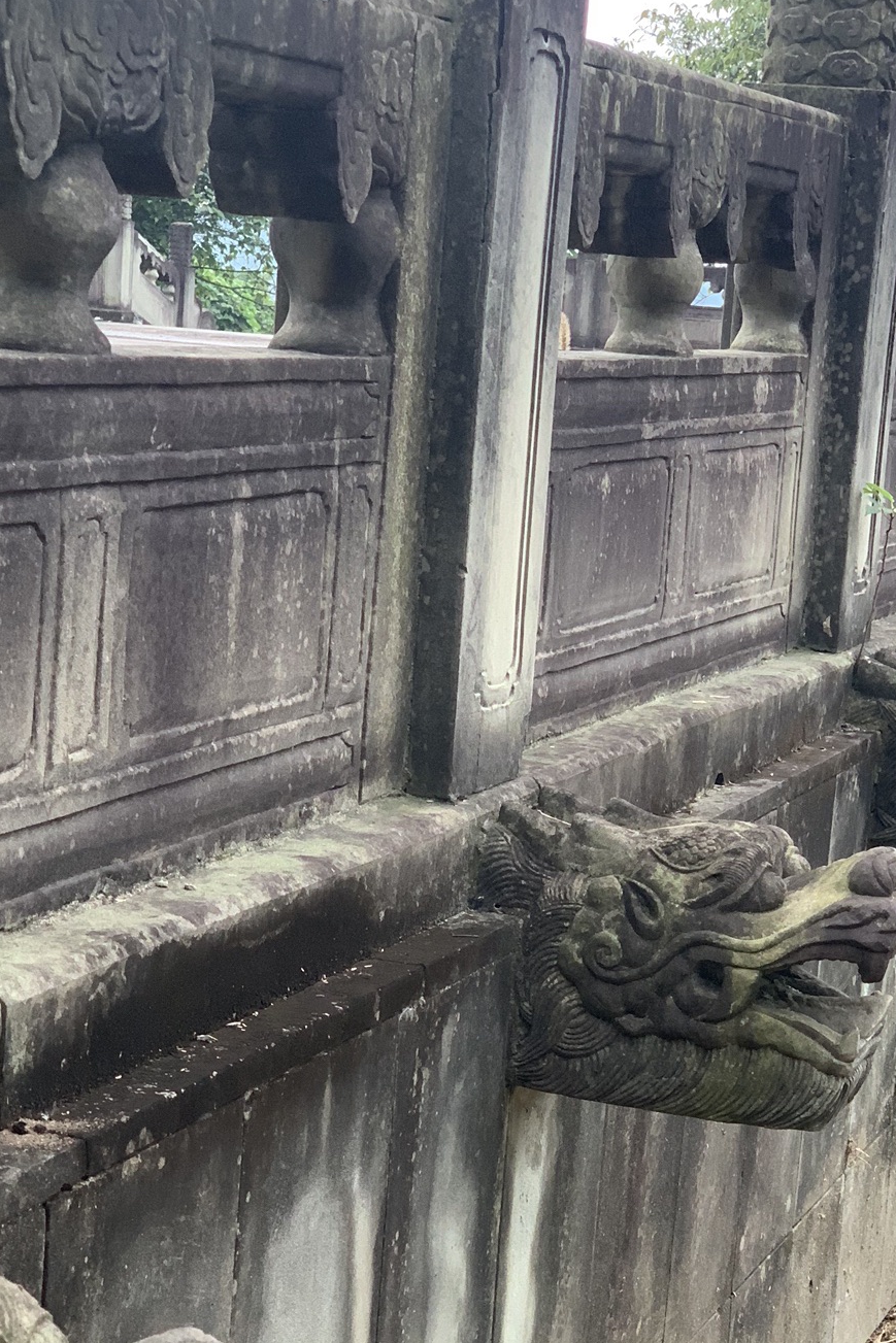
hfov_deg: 16.4
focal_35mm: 83
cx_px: 573
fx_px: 3098
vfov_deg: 24.4
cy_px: 812
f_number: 2.4
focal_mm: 6
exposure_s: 1/106
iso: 125
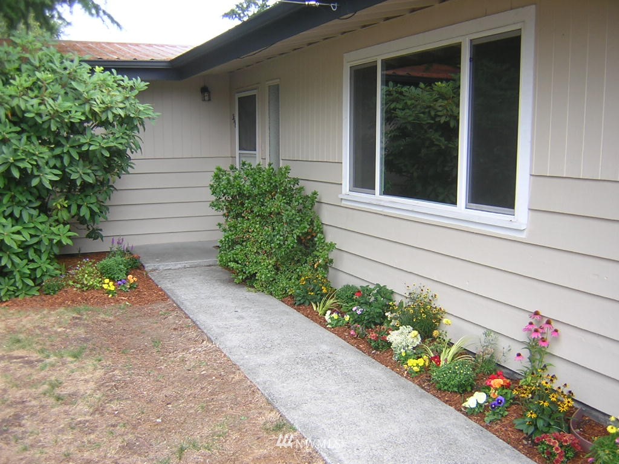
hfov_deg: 51.4
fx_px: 644
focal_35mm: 36
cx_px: 310
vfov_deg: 39.7
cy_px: 232
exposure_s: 1/84.4
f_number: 2.6
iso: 100
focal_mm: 4.7
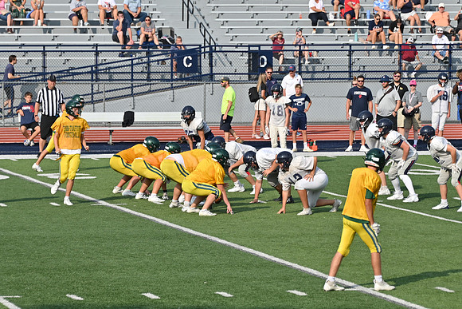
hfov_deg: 8.6
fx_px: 3081
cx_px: 231
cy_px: 154
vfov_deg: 5.7
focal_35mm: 240
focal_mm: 160
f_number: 5.6
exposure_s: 1/800
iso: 100
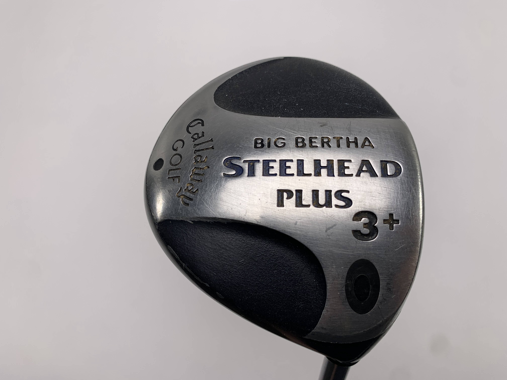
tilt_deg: -73.1
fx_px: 381
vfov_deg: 53.1
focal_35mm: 26
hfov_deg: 67.3
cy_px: 190
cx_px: 254
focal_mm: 4.25
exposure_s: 1/344
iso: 25
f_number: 1.8
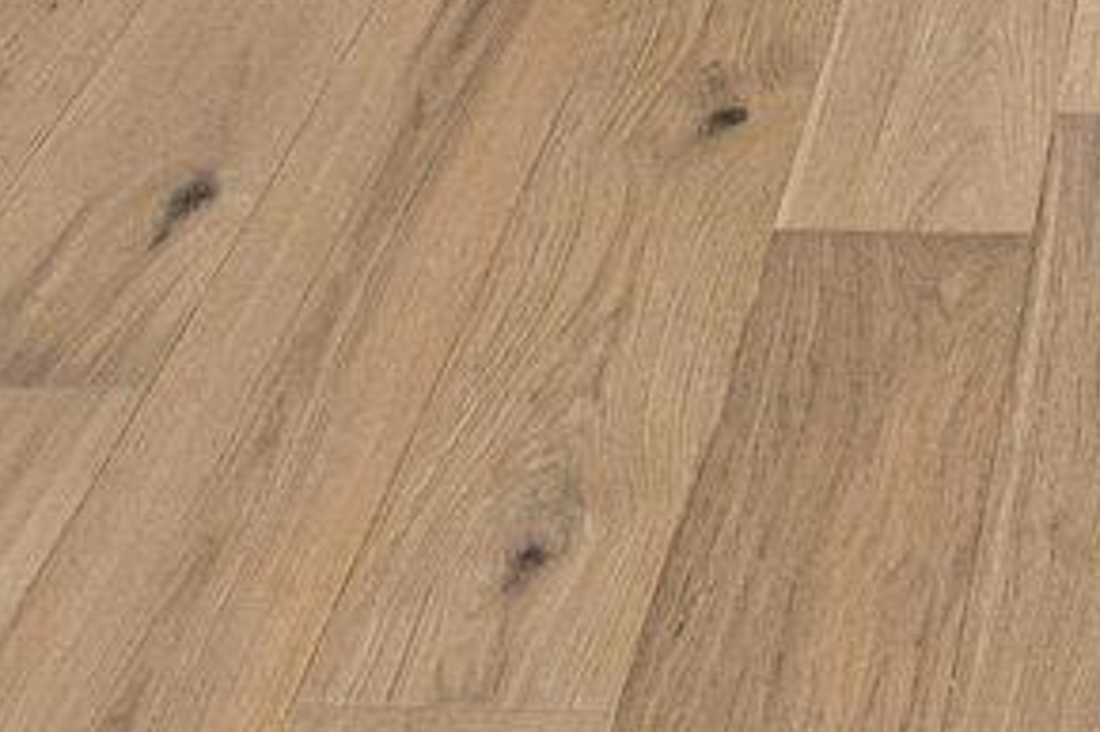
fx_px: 3451
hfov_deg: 17.4
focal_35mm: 113
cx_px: 1271
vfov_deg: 8.8
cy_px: -1747
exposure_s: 1/250
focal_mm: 16
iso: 800
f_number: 8
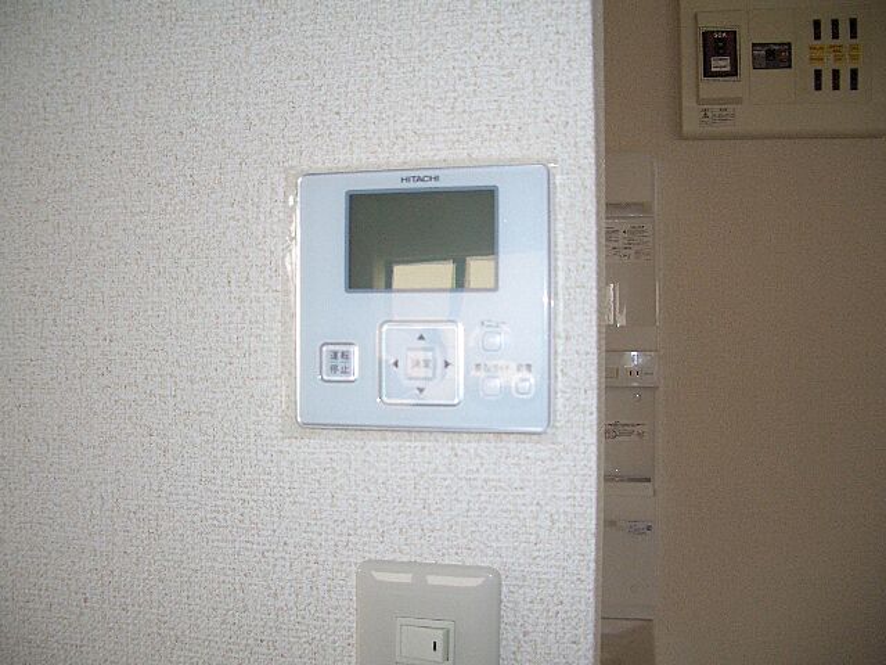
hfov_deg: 52.6
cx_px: 443
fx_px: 896
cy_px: 332
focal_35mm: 35
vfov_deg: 40.7
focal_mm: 5.8
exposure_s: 1/60
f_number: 2.6
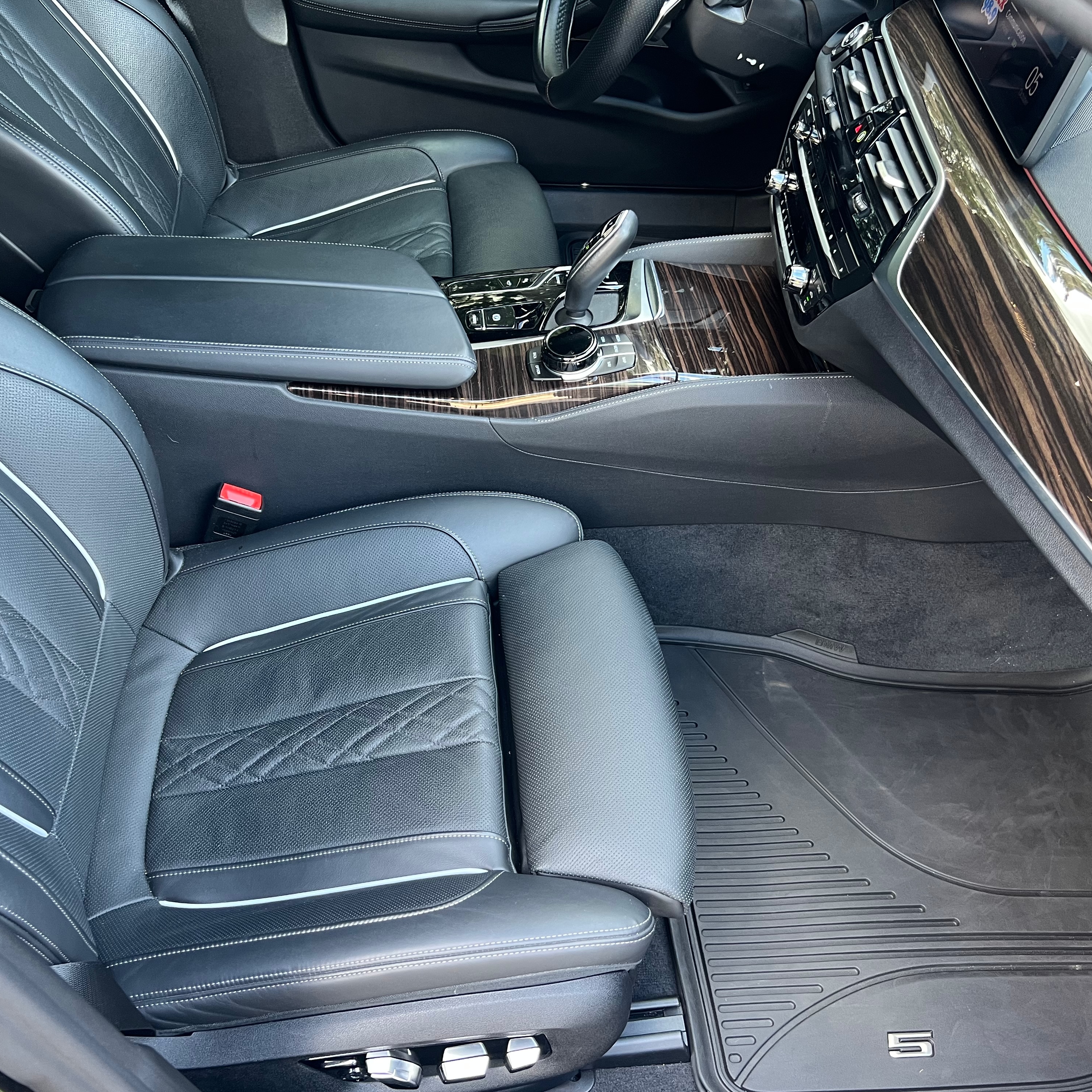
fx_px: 1106
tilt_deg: -45.4
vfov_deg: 52.5
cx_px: 476
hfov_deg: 52.4
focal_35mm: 31
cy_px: 546
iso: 160
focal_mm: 5.7
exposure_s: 1/60
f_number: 1.5
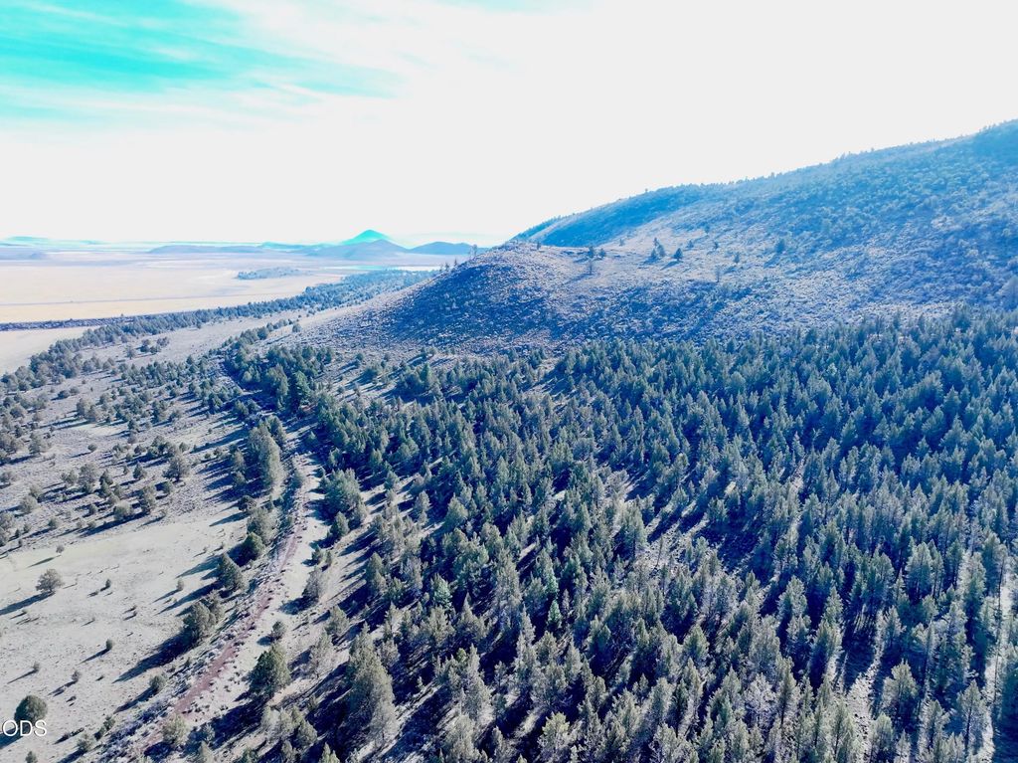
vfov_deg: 56.8
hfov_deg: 71.6
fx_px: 705
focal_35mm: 24
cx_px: 509
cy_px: 382
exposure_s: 1/500
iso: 410
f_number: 2.8
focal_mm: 12.29
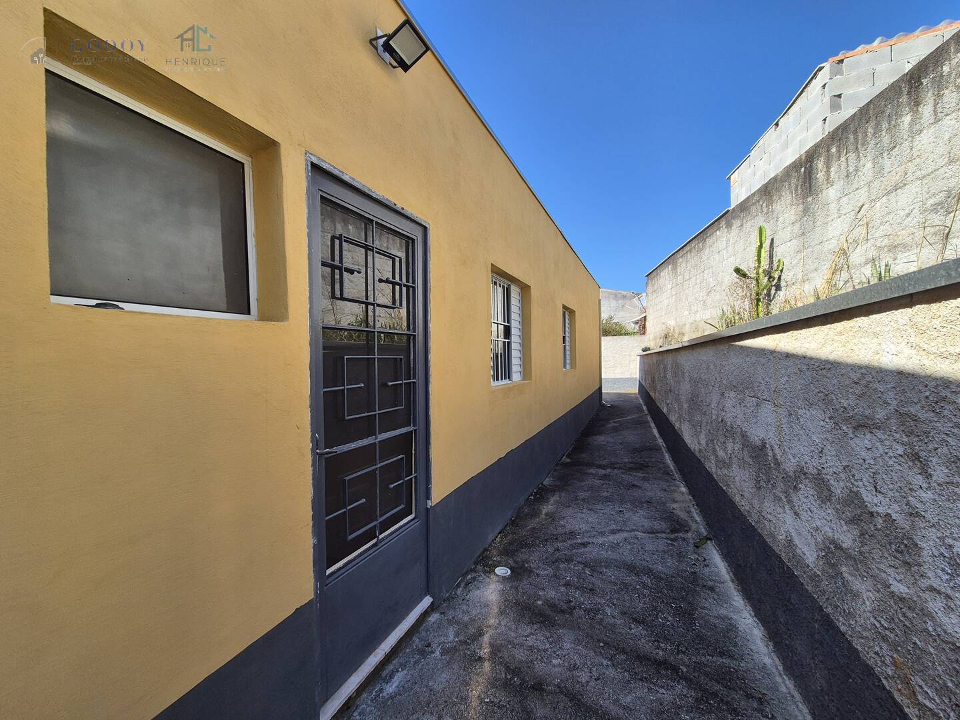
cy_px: 360
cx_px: 480
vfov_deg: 89.9
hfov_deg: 106.2
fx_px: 361
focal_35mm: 13
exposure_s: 1/1164
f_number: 2.2
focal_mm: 2.2
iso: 50
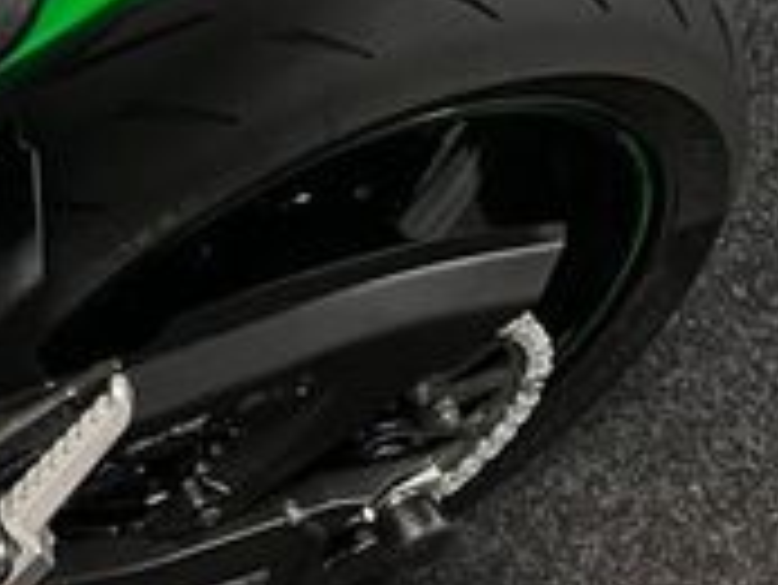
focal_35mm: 96
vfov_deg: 14.4
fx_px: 2159
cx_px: 0
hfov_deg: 19.8
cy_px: -302
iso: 100
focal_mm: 5.1
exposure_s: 1/50
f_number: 1.6
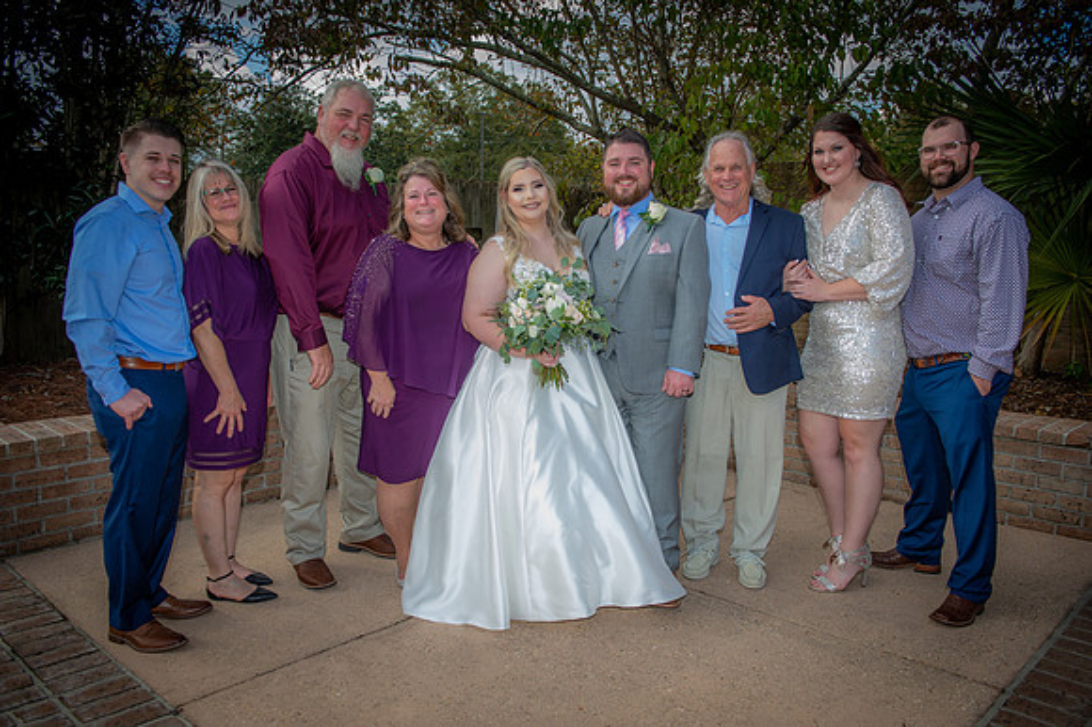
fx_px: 879
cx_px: 546
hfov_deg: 63.7
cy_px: 364
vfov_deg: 44.9
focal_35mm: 29
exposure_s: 1/160
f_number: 5
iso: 50
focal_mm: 29
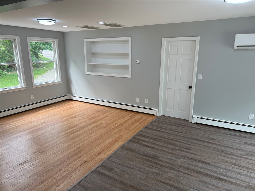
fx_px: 177
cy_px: 96
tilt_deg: -13.1
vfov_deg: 56.8
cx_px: 128
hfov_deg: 71.6
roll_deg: +0.3
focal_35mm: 24
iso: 100
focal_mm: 6.76
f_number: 1.78
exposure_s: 1/172
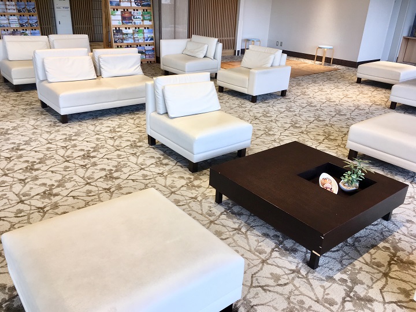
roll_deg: -3.7
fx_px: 349
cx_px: 208
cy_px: 156
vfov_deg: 48.2
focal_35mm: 29
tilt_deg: -24.3
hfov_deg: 61.7
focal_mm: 4.15
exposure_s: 1/60
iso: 32
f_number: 2.2
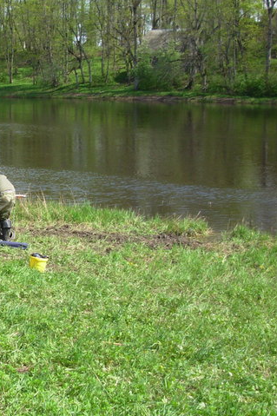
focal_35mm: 66
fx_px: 762
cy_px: 204
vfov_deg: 30.5
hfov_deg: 19.3
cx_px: -65
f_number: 2.9
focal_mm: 6.3
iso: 50
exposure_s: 1/527
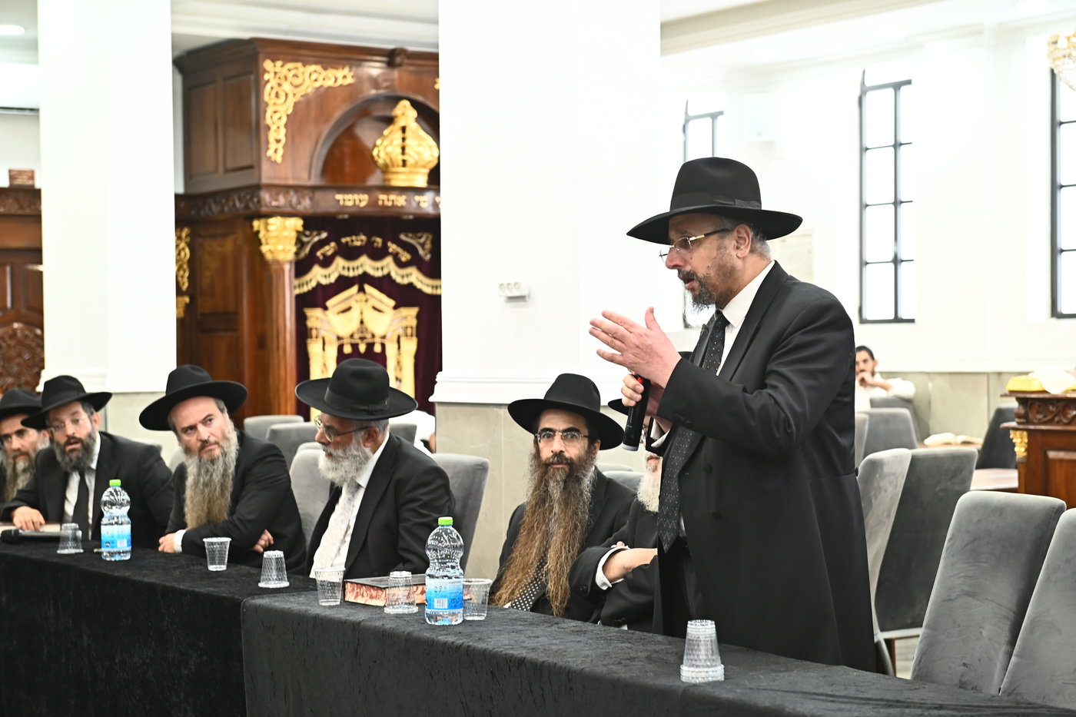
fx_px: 2092
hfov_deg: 28.8
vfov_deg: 19.5
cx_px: 538
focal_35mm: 70
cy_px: 358
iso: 1250
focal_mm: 70
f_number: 4.5
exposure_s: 1/125
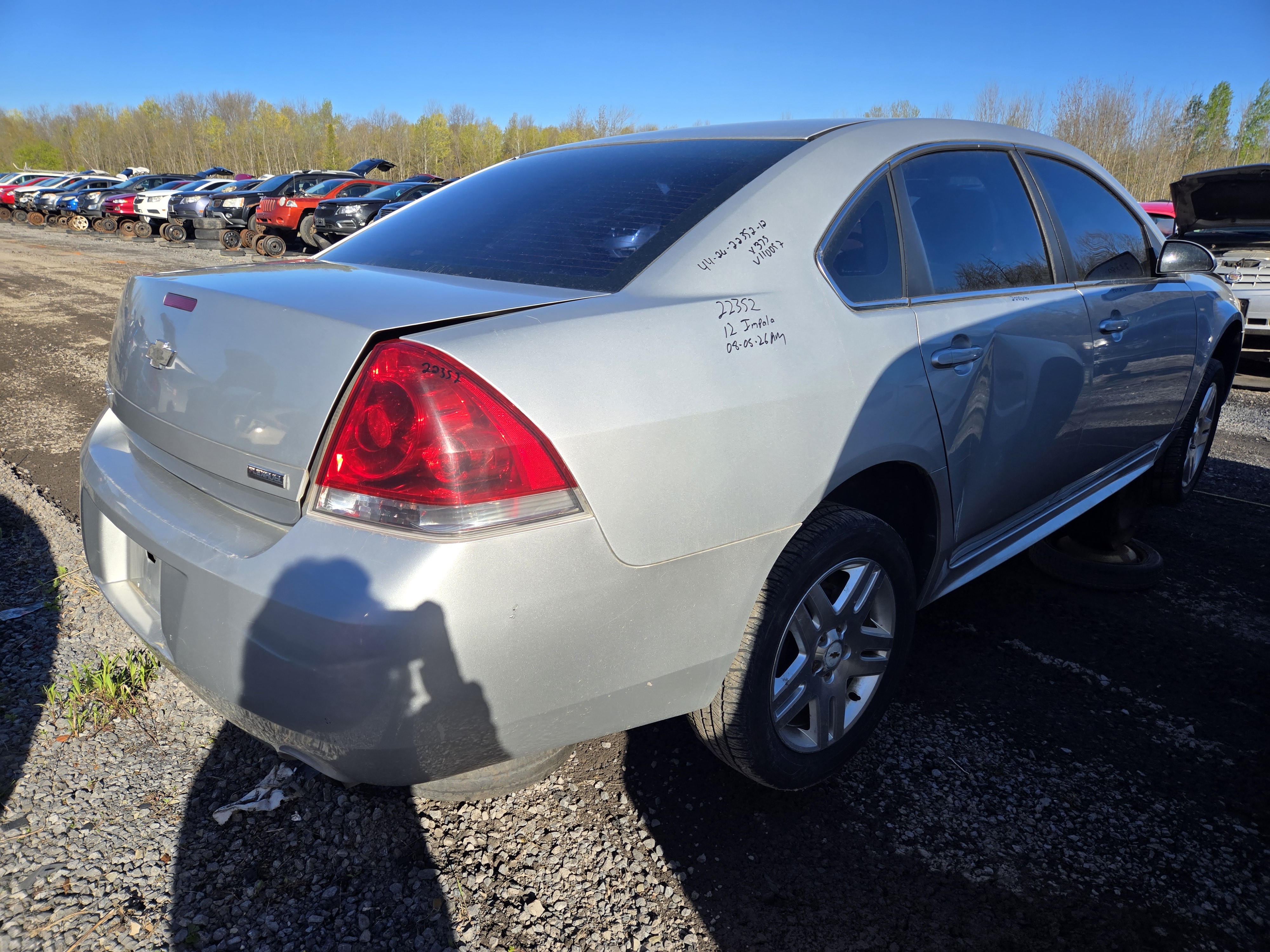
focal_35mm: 23
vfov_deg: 58.9
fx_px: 844
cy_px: 476
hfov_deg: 73.9
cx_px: 635
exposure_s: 1/1650
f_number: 1.8
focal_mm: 5.4
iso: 25
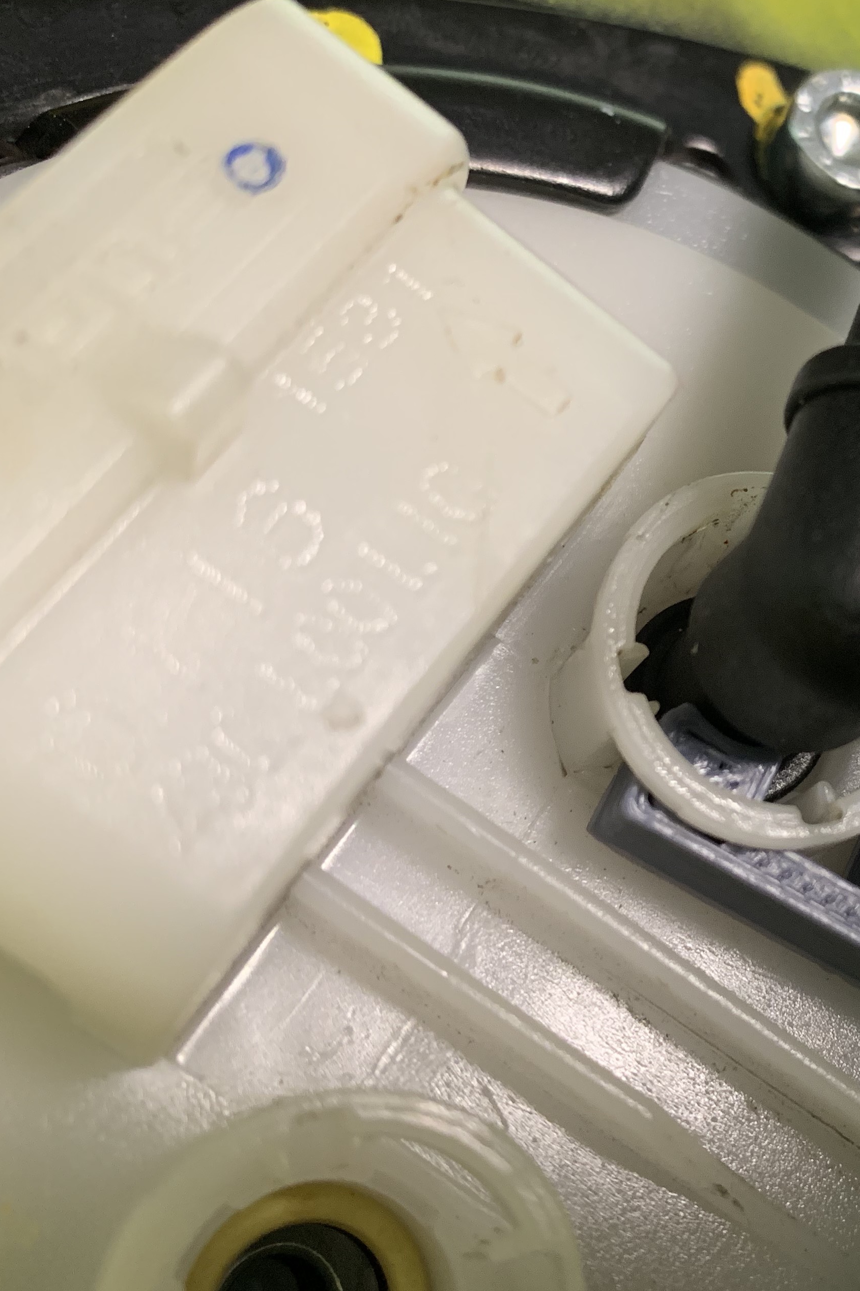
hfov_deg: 29.0
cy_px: 628
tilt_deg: -33.3
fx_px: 1541
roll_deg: -10.9
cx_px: 877
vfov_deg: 45.4
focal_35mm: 43
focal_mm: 4.25
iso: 250
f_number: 1.8
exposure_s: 1/60
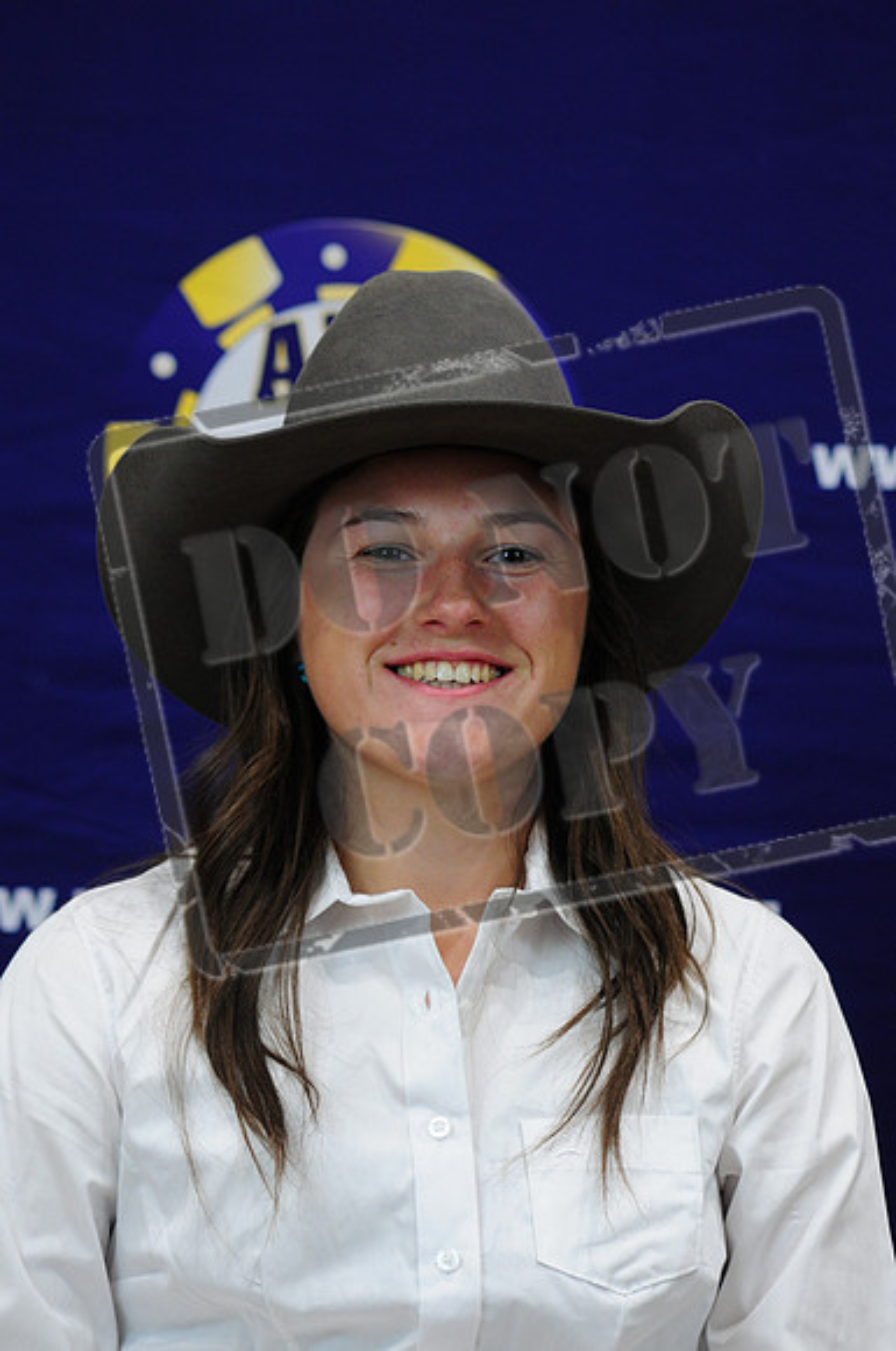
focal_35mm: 123
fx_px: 4605
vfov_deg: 16.7
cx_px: 448
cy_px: 676
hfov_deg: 11.1
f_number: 4
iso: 640
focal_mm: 82
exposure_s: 1/125
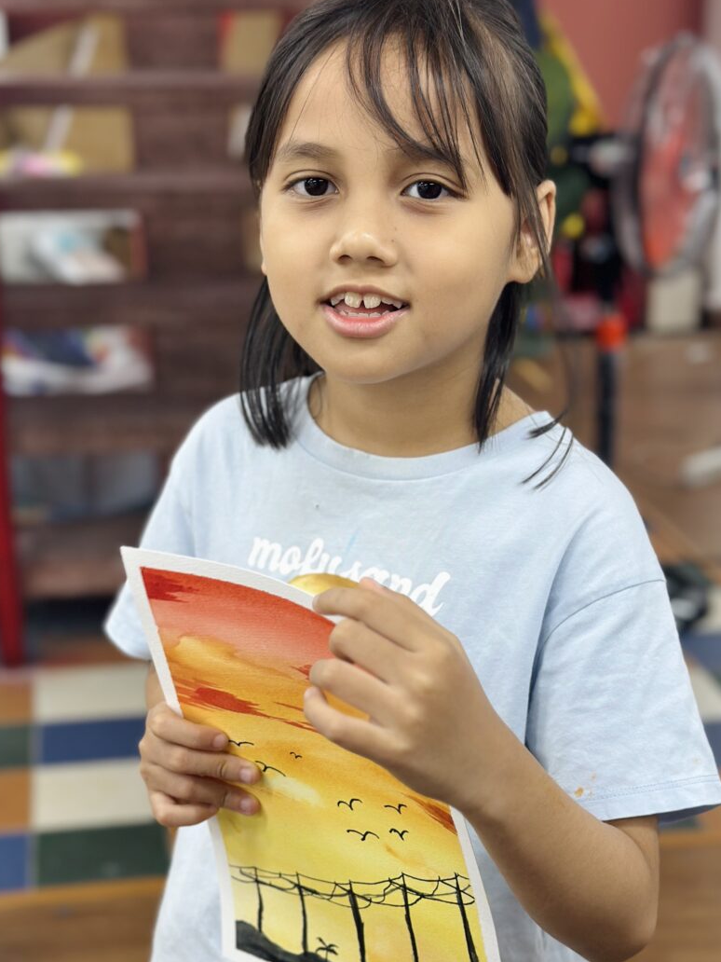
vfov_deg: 31.2
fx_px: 1722
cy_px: 510
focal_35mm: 62
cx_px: 369
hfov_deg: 23.6
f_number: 1.78
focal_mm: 6.86
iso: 80
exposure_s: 1/121
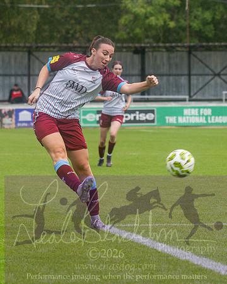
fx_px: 2898
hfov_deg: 4.5
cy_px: 130
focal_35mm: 345
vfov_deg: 5.6
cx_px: 181
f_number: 4
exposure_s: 1/1000
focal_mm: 120
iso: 560
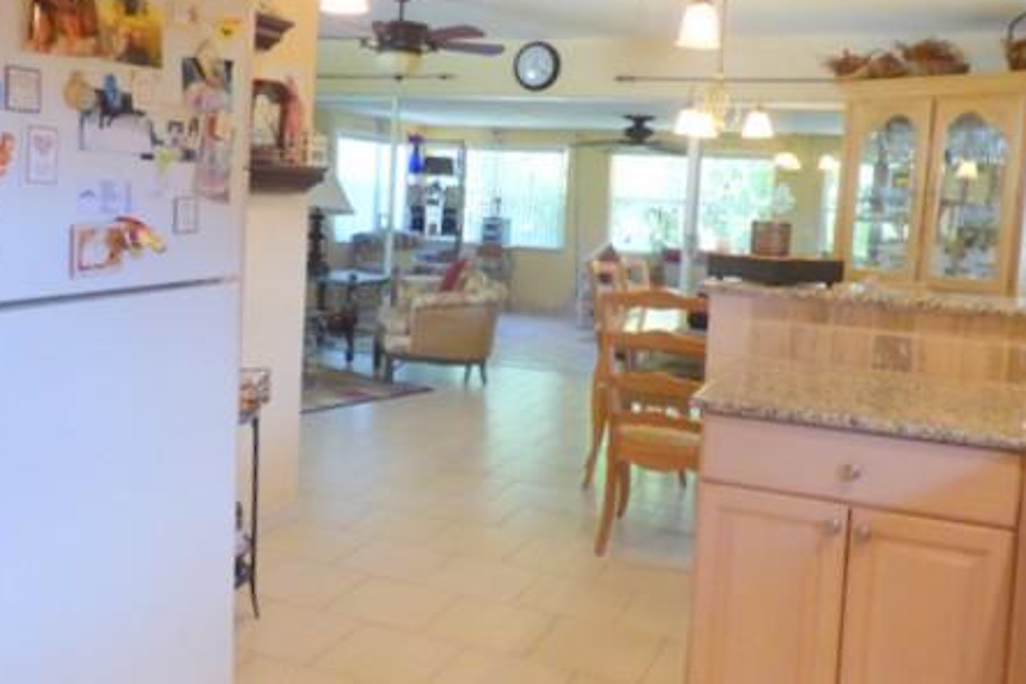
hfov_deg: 61.9
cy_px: 261
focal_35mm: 30
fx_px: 855
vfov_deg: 43.3
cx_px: 483
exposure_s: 1/60
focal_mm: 3.58
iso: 400
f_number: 2.8
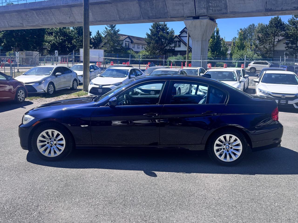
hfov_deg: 71.6
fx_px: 207
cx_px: 149
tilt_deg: -9.2
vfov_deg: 56.8
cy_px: 112
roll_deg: +0.7
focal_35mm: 24
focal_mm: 6.76
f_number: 1.78
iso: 80
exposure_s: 1/2041
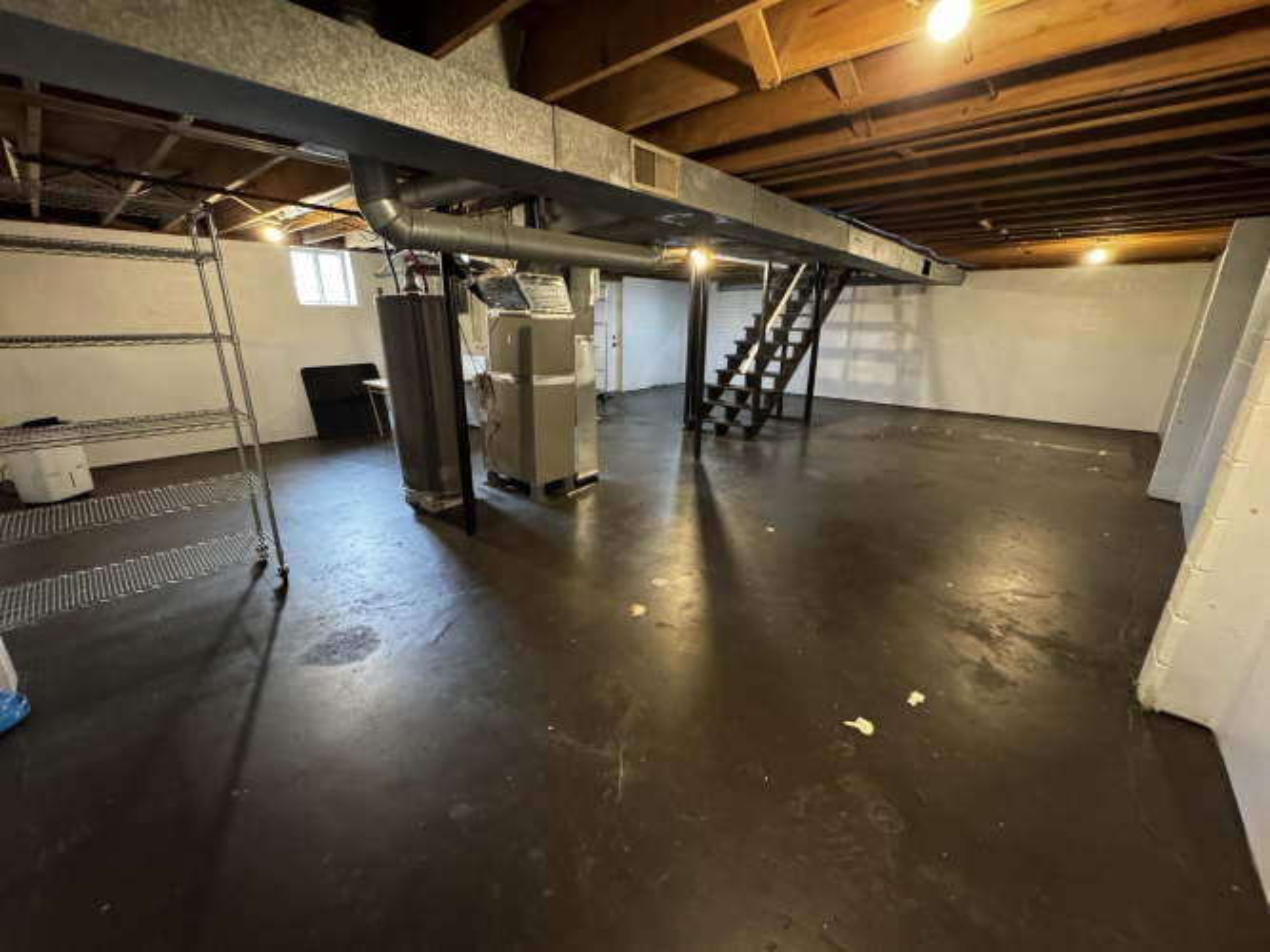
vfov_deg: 85.7
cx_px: 635
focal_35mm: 14
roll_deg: -0.9
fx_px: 514
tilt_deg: -18.4
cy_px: 476
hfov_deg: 102.1
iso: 1250
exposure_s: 1/60
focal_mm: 2.22
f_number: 2.2
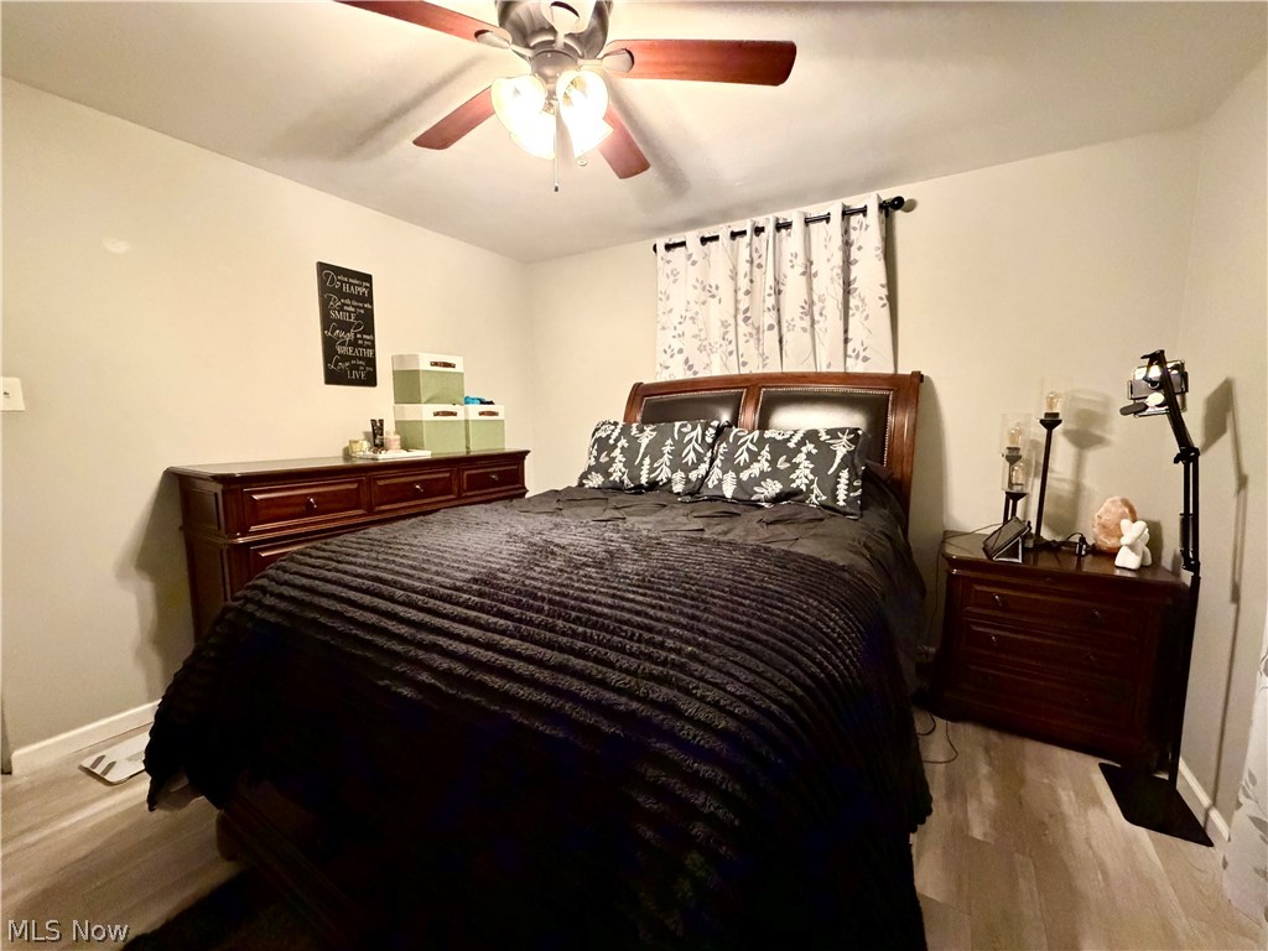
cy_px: 476
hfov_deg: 102.1
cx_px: 634
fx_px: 513
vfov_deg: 85.7
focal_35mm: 14
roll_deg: -0.2
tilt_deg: -6.2
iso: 1250
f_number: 2.2
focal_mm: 2.22
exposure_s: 1/60
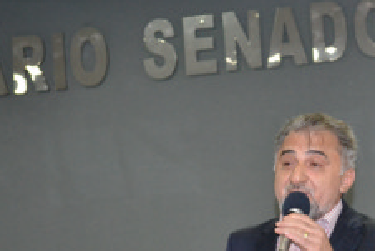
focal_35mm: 159
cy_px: 258
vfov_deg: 8.6
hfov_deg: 12.8
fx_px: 1657
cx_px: 302
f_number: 5.6
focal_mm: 48
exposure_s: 1/80
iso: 1600
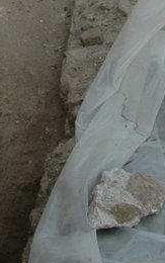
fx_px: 1522
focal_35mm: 212
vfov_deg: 9.3
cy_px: -234
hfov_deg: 6.2
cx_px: -11
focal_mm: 24
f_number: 8
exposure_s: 1/250
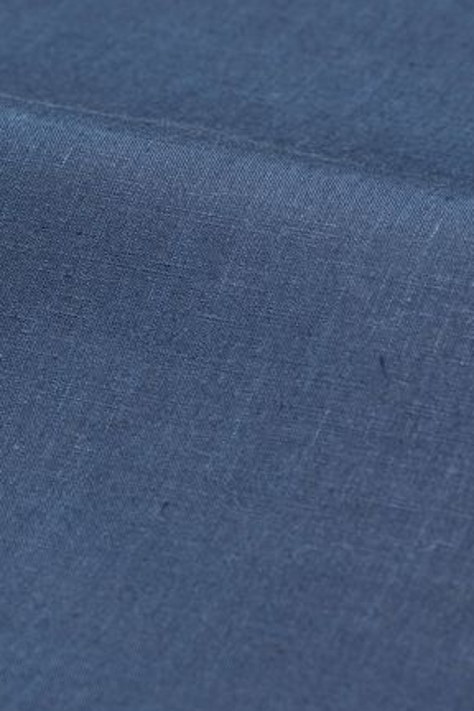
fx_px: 2350
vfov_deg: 17.2
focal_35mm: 119
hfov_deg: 11.5
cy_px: 284
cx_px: 198
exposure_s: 1/100
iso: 160
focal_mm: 85
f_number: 8
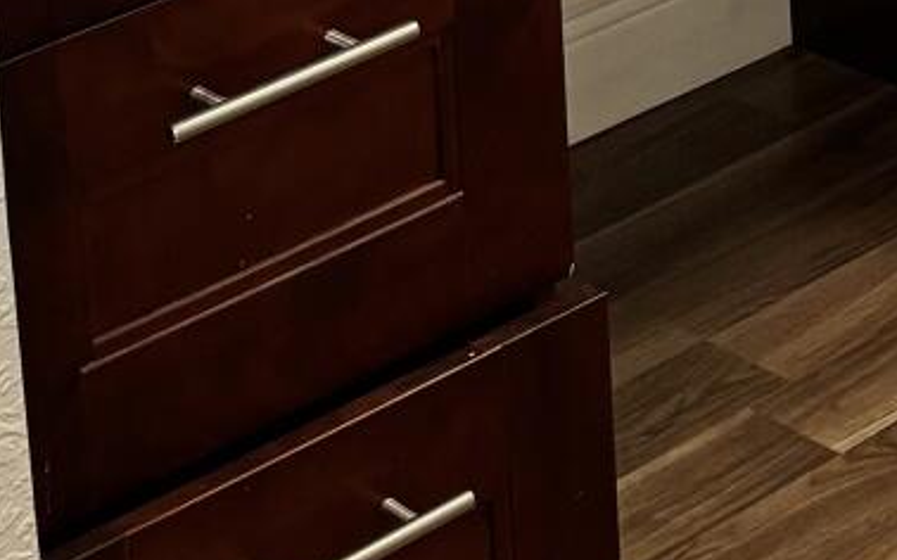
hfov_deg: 14.2
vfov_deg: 8.1
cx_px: 783
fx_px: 3568
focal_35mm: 146
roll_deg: +1.6
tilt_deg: -10.8
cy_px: -876
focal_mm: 5.96
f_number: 1.6
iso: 125
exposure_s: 1/60
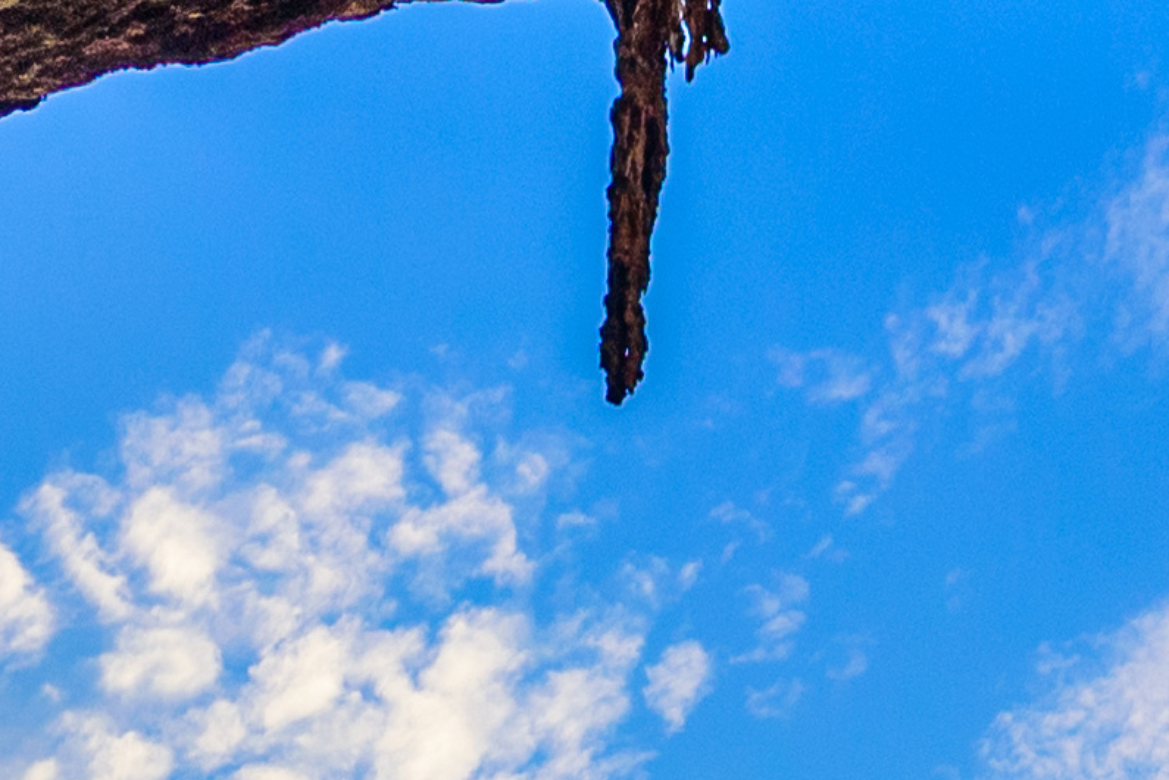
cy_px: 2261
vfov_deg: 10.0
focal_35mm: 106
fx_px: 3442
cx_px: 396
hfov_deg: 19.2
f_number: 5.6
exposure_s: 1/320
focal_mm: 14
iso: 320
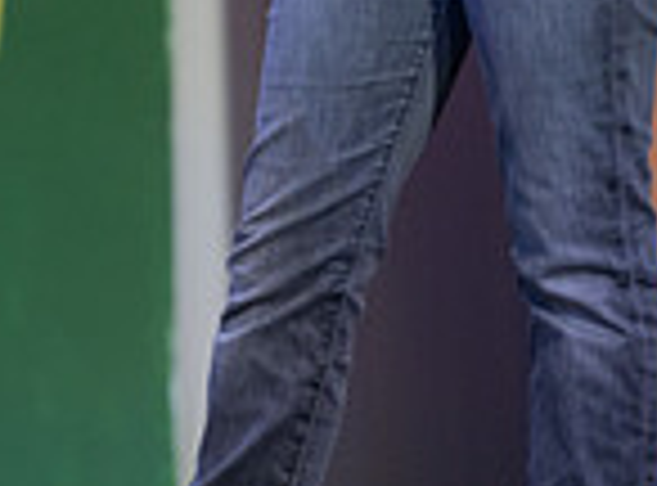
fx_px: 9991
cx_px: -620
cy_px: -195
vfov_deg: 2.8
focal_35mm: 529
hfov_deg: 3.7
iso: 400
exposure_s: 1/320
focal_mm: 110
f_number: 2.8
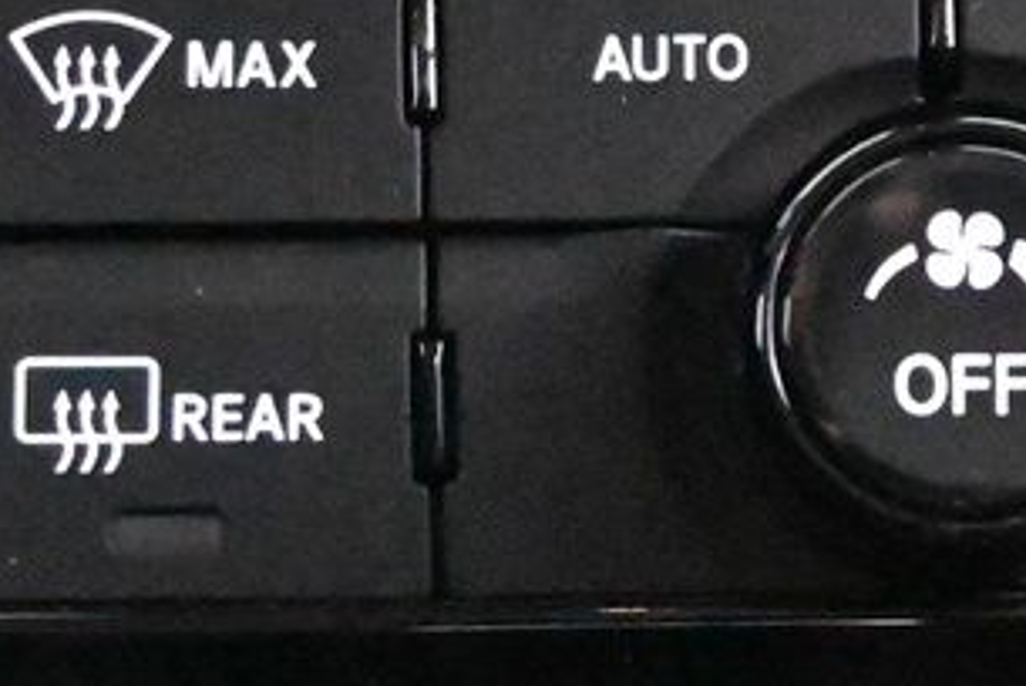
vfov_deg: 7.7
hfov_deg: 11.4
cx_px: 908
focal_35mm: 179
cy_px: 111
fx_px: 5106
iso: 28800
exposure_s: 1/40
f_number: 4
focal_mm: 22.5
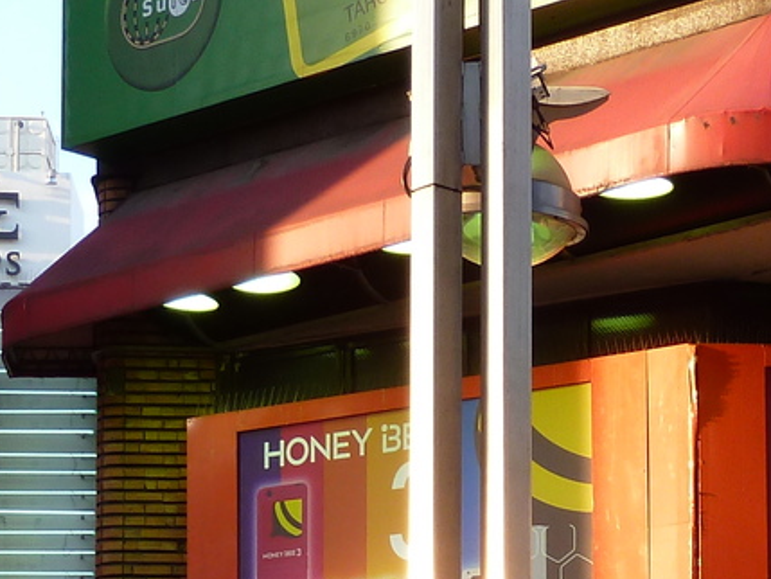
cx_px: 864
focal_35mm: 164
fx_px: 3654
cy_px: 921
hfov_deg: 11.8
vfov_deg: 8.8
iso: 80
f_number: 3.7
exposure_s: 1/60
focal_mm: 7.3
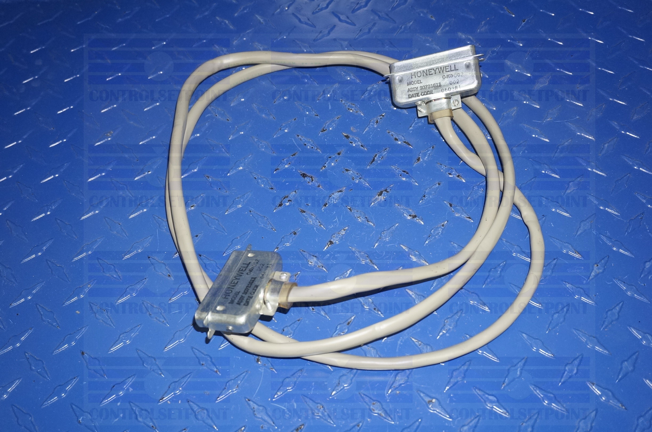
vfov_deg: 35.4
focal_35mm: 38
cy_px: 216
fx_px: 678
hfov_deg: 51.4
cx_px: 326
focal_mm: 25
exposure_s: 1/60
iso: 800
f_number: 4.5
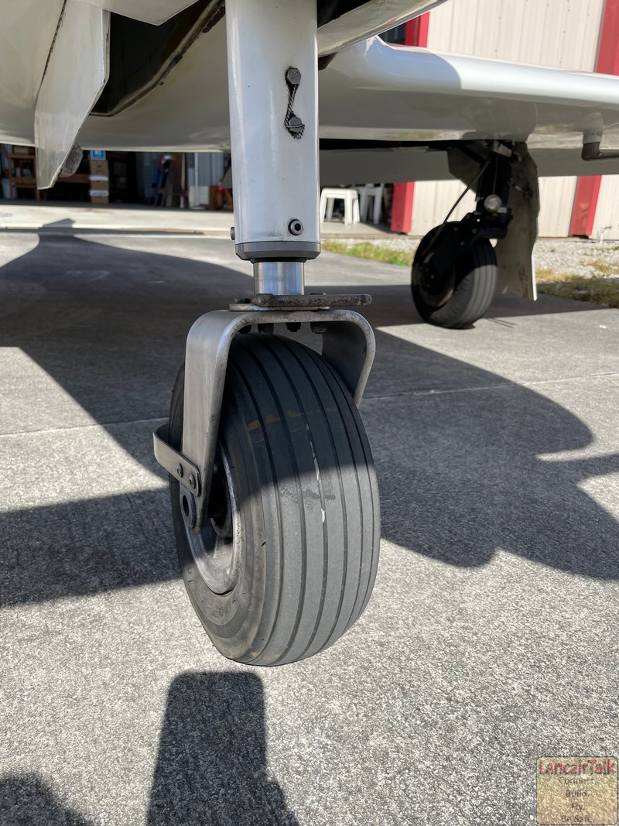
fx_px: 620
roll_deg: -2.0
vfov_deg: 67.3
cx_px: 310
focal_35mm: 26
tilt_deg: -17.2
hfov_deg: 53.1
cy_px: 413
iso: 32
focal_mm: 4.2
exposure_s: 1/1949
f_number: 1.6
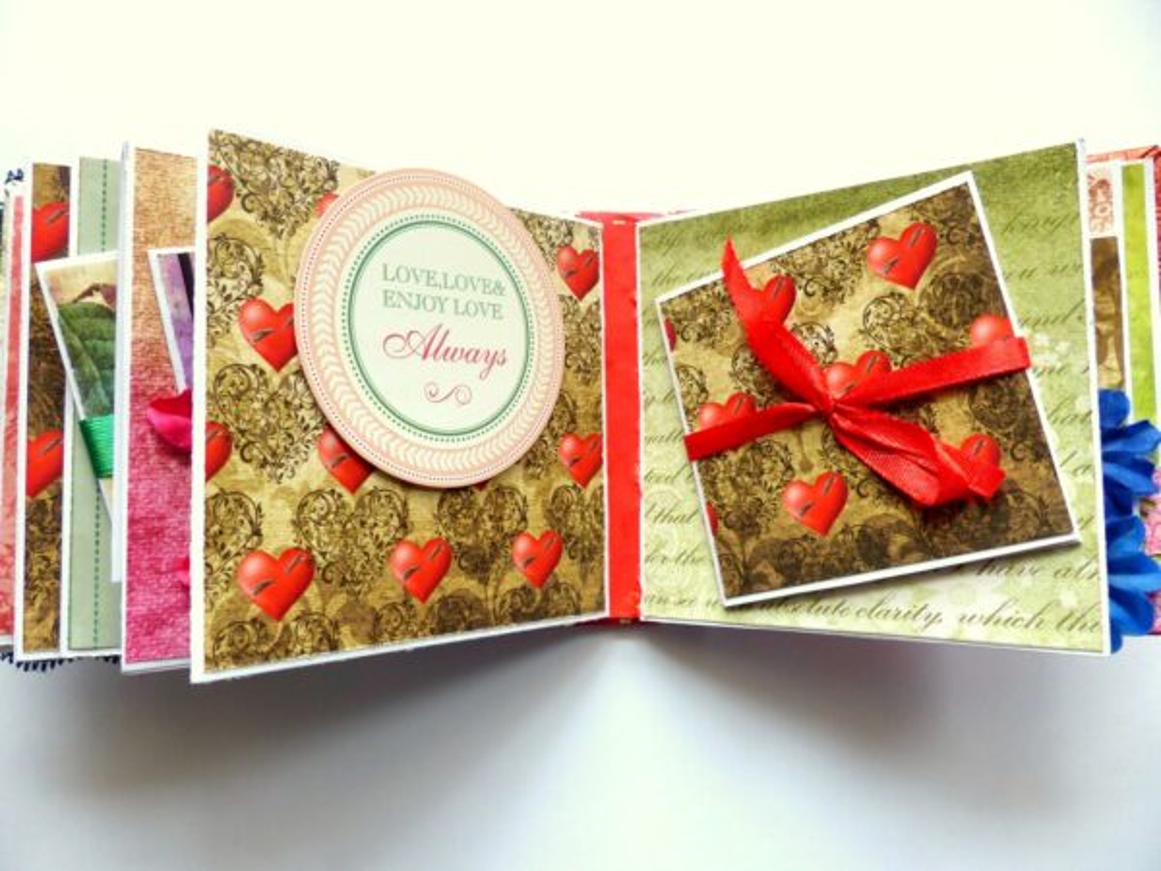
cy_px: 436
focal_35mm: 25
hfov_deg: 69.4
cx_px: 580
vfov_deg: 54.9
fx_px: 838
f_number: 2.8
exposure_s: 1/100
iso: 100
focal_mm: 4.5
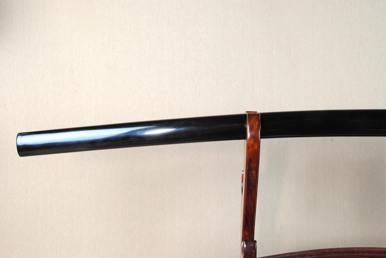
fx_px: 354
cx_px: 193
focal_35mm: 33
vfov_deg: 40.1
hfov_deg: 57.2
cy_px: 129
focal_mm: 22
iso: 400
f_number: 11
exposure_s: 1/2
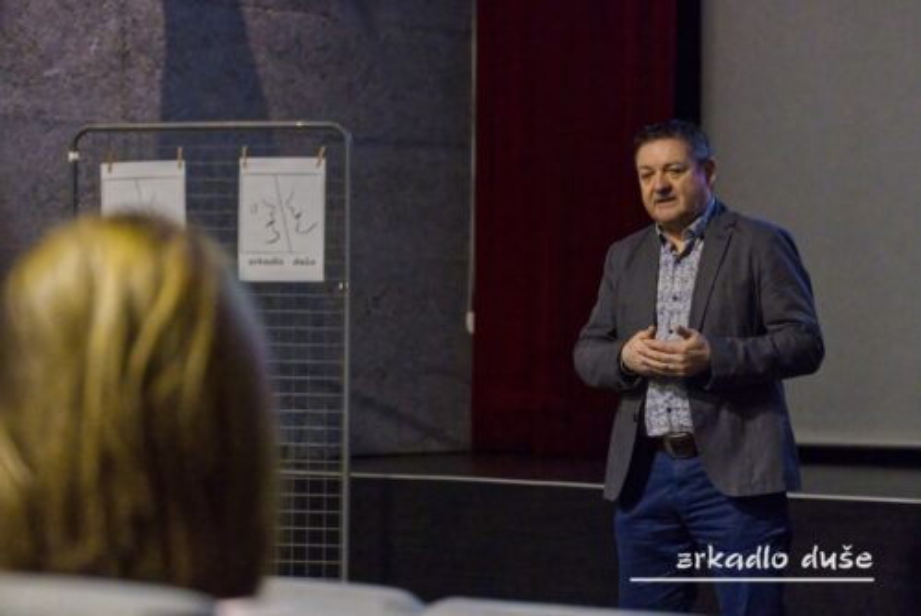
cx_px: 460
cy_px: 308
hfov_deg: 20.6
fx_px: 2534
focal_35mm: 99
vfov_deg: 13.8
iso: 12800
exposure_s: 1/250
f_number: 2.8
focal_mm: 66
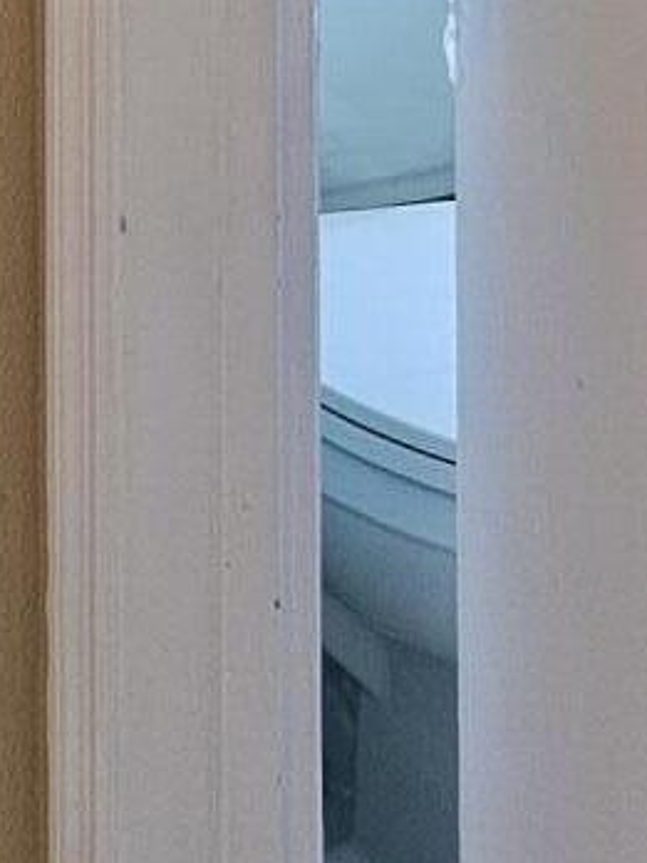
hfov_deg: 10.4
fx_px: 3290
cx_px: -630
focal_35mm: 132
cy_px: -1034
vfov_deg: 12.5
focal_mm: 6.3
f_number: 1.7
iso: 500
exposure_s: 1/120
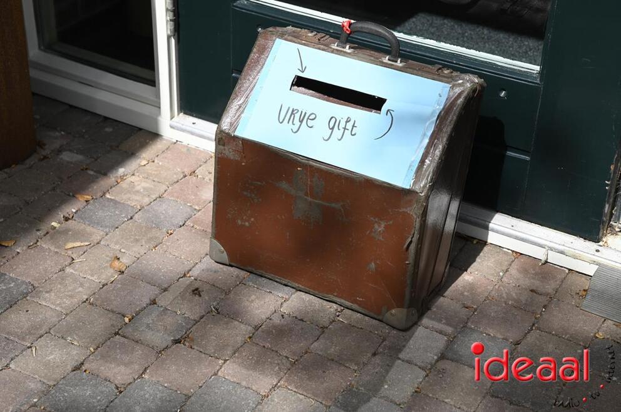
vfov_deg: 19.4
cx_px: 310
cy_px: 206
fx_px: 1206
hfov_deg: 28.9
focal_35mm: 70
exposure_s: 1/320
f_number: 6.3
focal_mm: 70
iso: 100
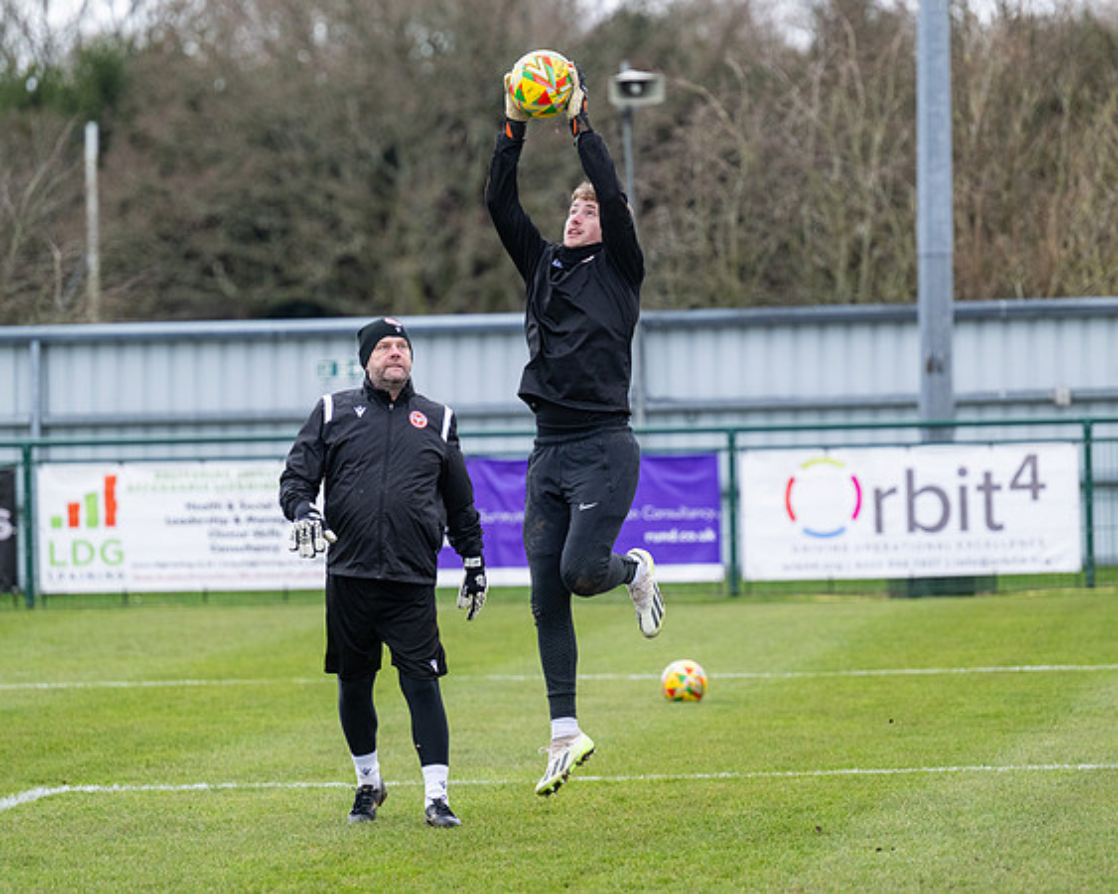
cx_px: 559
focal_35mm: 237
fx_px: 7827
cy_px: 447
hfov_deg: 8.2
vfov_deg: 6.5
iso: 1000
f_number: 4
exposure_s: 1/1000
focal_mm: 210
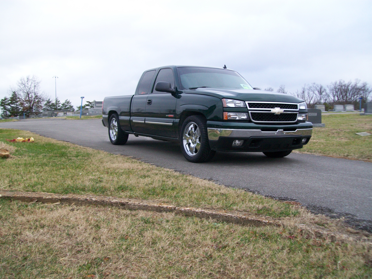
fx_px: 387
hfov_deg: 51.4
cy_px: 140
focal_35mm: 36
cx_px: 186
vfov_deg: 39.7
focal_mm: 6
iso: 64
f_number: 2.7
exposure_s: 1/125
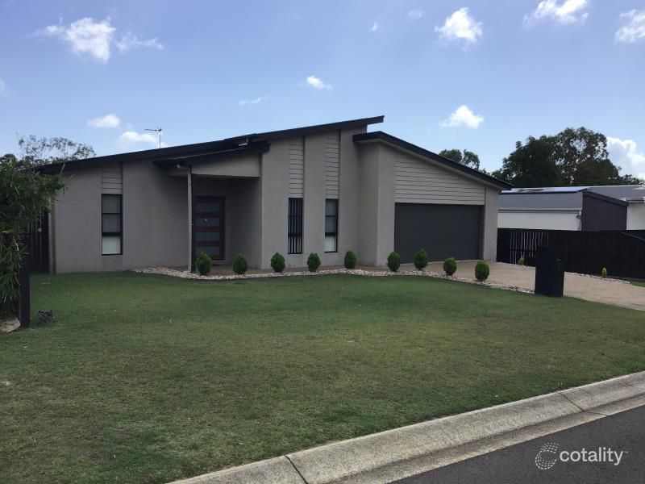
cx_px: 322
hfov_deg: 58.4
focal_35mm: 31
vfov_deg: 45.4
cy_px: 242
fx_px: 578
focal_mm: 3.3
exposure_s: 1/1852
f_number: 2.4
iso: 25
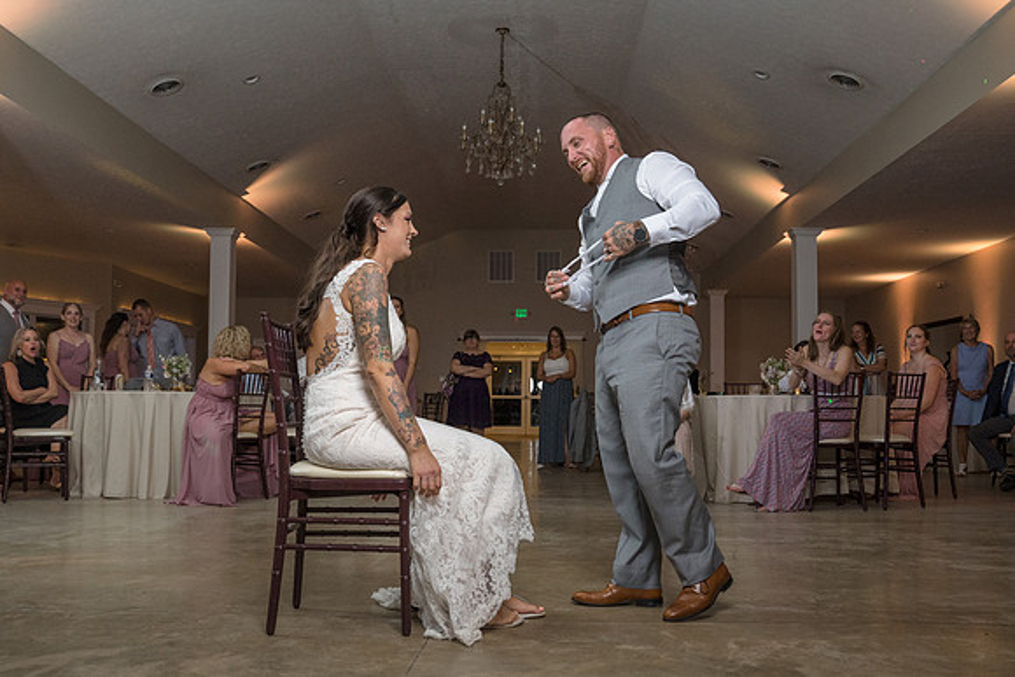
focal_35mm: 34
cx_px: 499
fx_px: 957
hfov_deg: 55.9
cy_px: 378
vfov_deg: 38.9
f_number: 5.6
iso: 2000
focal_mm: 29
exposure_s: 1/200
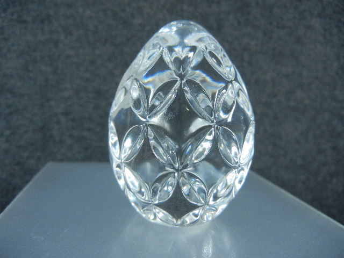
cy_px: 129
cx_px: 172
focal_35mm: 30
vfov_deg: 46.8
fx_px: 298
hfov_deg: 60.0
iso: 400
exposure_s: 1/44.1
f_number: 3.5
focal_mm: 5.4
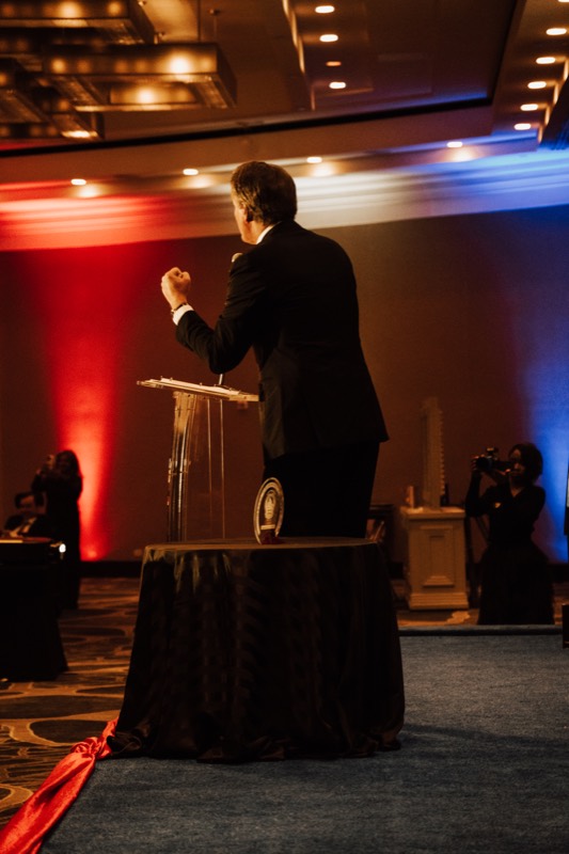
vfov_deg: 19.5
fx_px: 2490
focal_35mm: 105
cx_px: 284
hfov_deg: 13.0
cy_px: 427
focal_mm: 70
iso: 6400
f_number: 3.2
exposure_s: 1/100
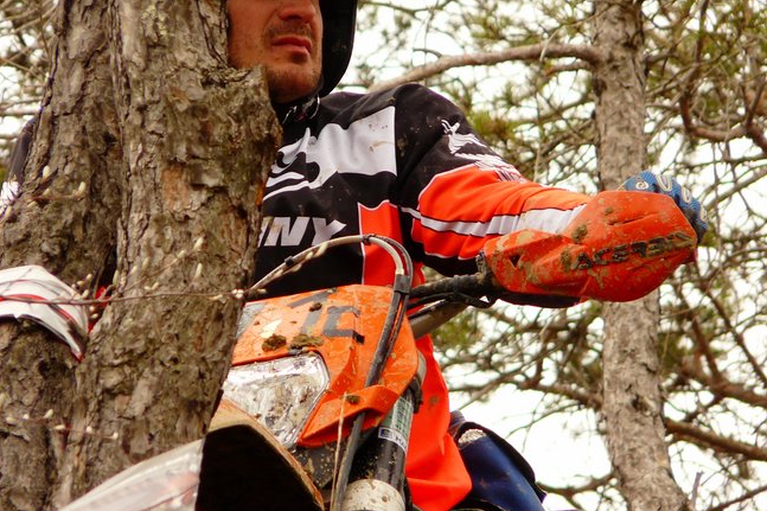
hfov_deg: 3.8
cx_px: 350
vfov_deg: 2.5
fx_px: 11587
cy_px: 253
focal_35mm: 544
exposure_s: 1/50
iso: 100
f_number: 3.6
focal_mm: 69.4
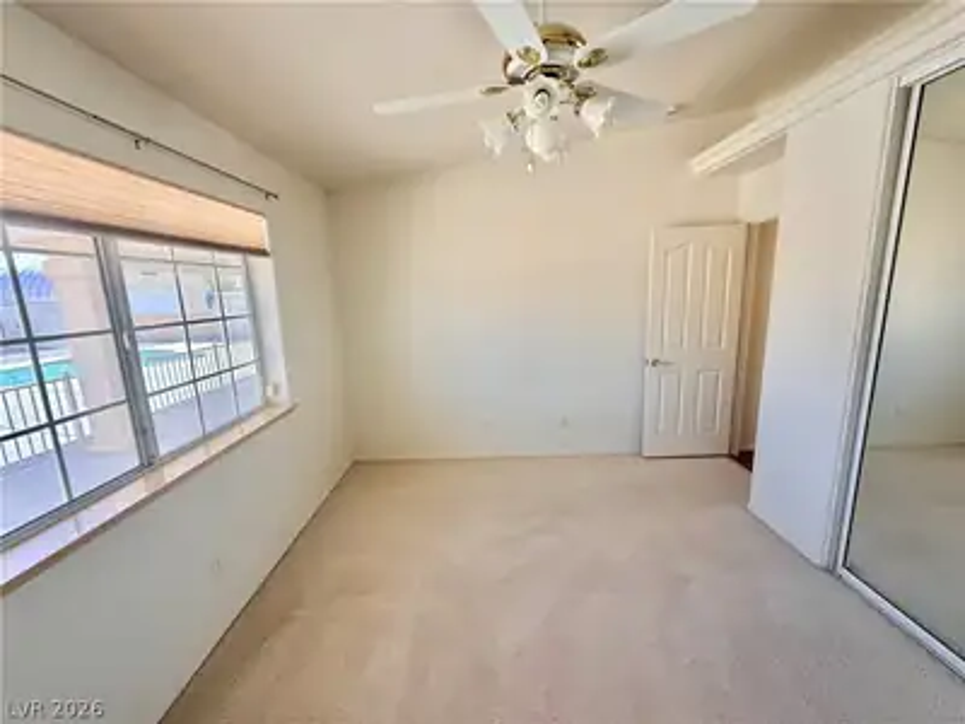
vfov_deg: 85.7
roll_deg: +2.2
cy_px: 362
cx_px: 482
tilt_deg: -10.9
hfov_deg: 102.1
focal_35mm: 14
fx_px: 390
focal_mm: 2.22
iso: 125
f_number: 2.2
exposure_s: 1/120
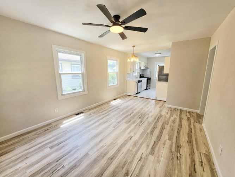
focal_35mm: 13
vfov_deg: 89.9
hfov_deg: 106.2
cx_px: 118
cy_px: 88
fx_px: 88
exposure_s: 1/120
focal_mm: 2.2
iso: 25
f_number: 1.9
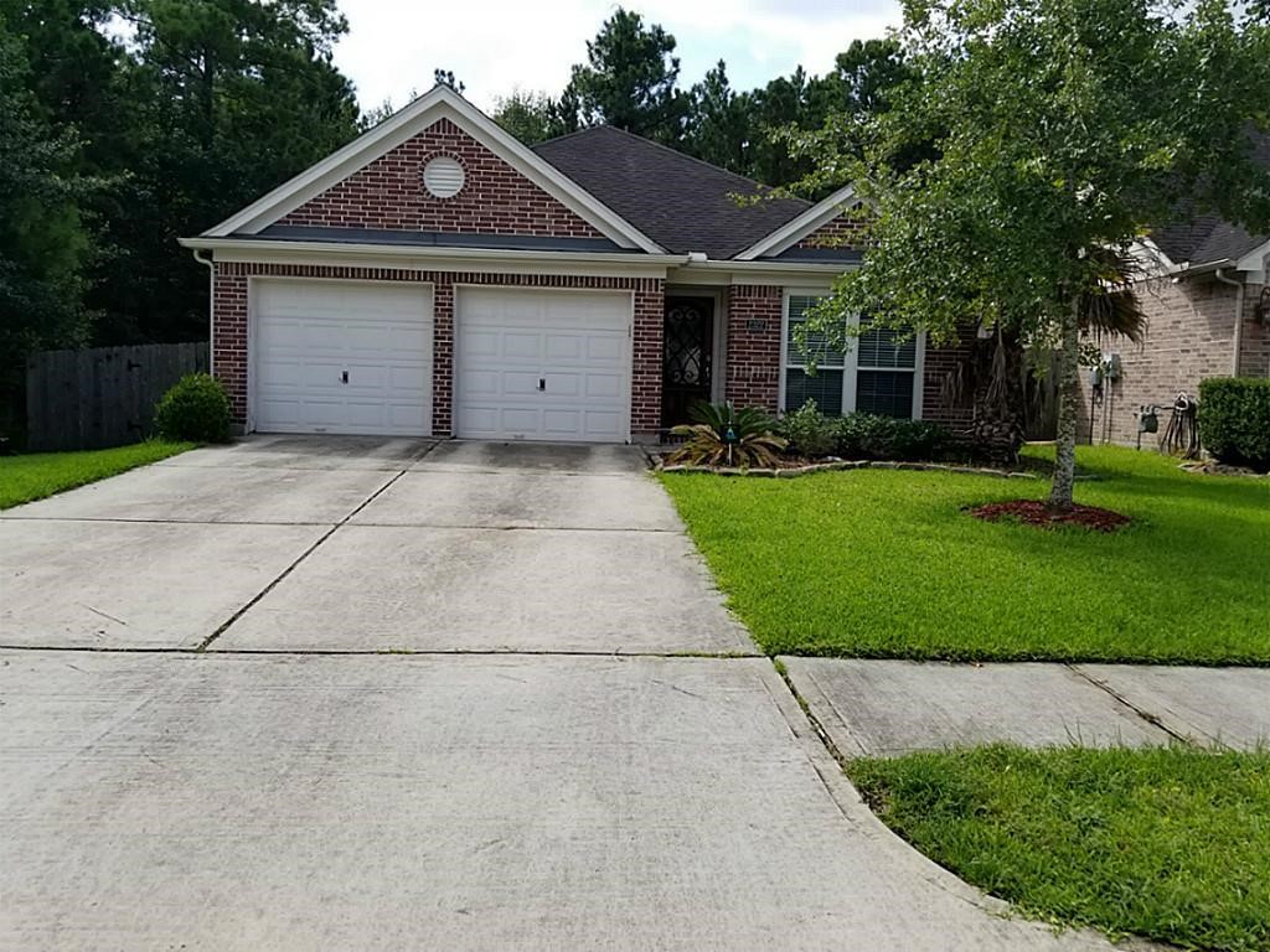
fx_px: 954
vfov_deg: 53.1
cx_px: 635
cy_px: 476
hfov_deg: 67.3
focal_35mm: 26
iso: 50
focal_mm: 4.25
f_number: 1.7
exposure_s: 1/1582
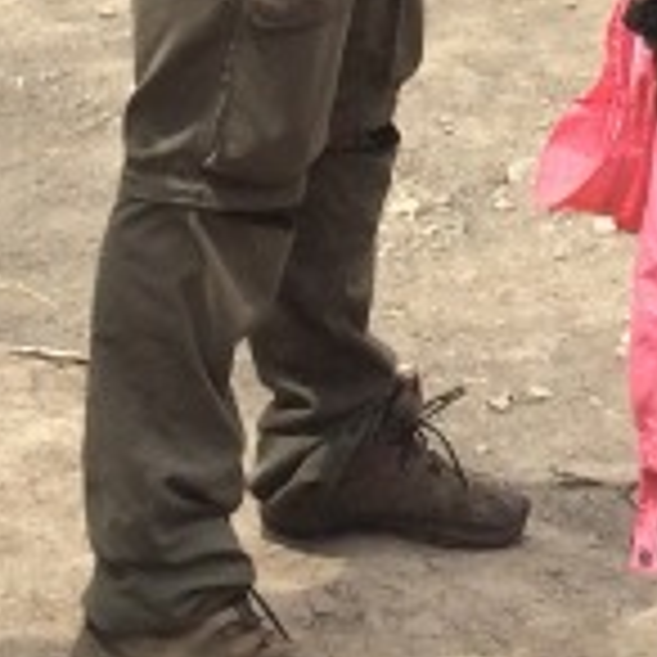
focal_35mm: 180
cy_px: -1066
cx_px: 612
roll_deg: +1.2
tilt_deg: -1.2
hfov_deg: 9.7
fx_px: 3865
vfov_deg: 8.6
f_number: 2.2
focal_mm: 4.15
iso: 32
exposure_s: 1/1282
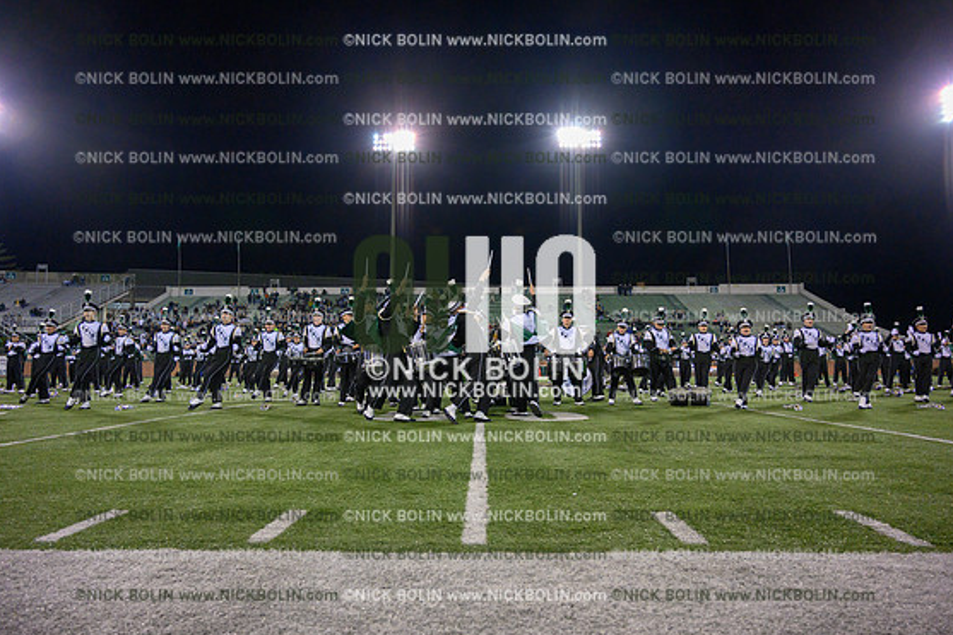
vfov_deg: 51.3
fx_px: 662
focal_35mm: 25
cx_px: 474
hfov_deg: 71.5
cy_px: 318
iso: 5000
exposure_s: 1/1000
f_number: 4
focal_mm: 24
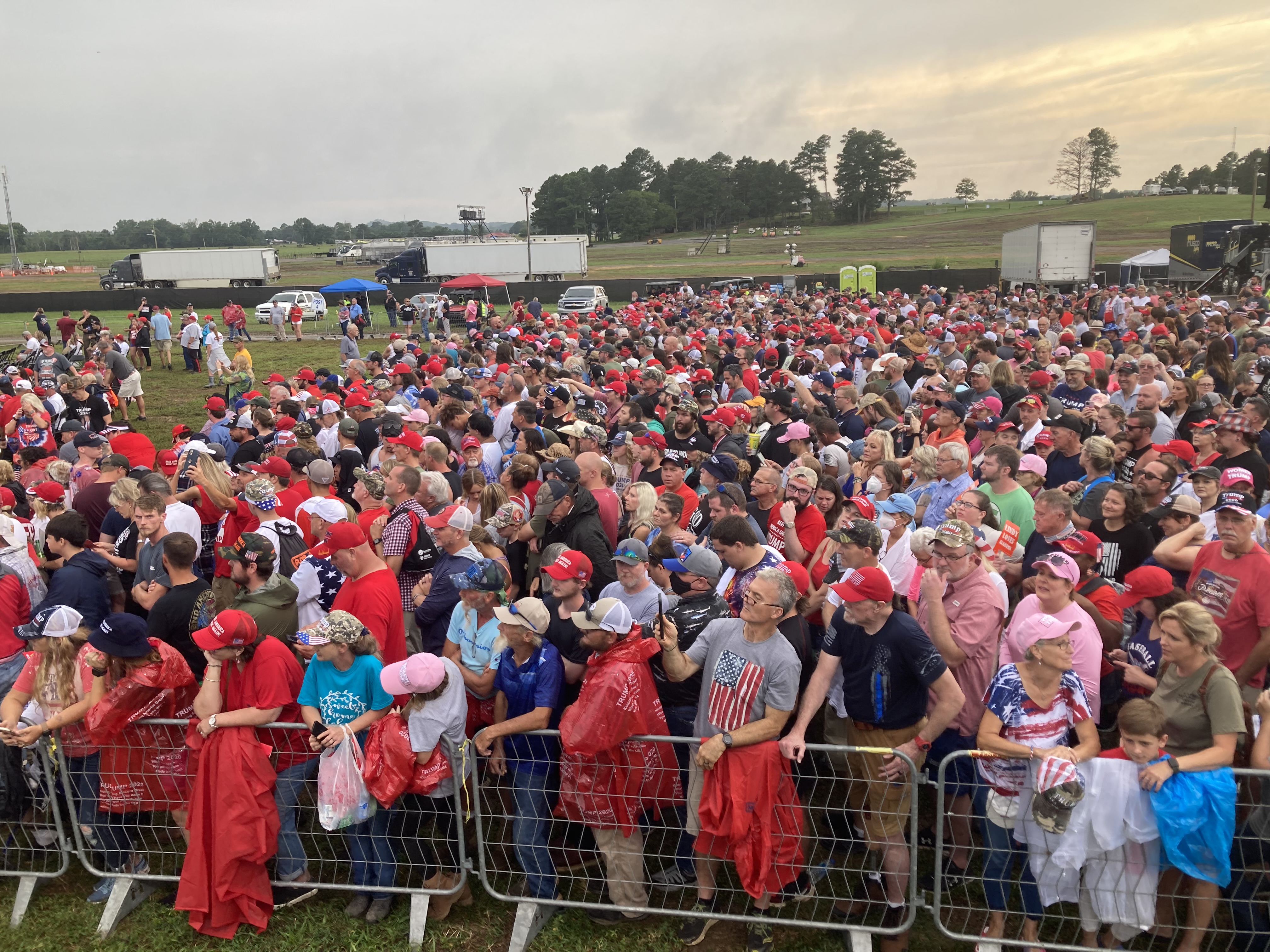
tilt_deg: -12.9
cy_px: 476
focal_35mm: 28
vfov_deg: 49.7
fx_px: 1027
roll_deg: +2.4
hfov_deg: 63.4
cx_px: 635
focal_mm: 3.99
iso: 20
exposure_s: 1/217
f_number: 1.8
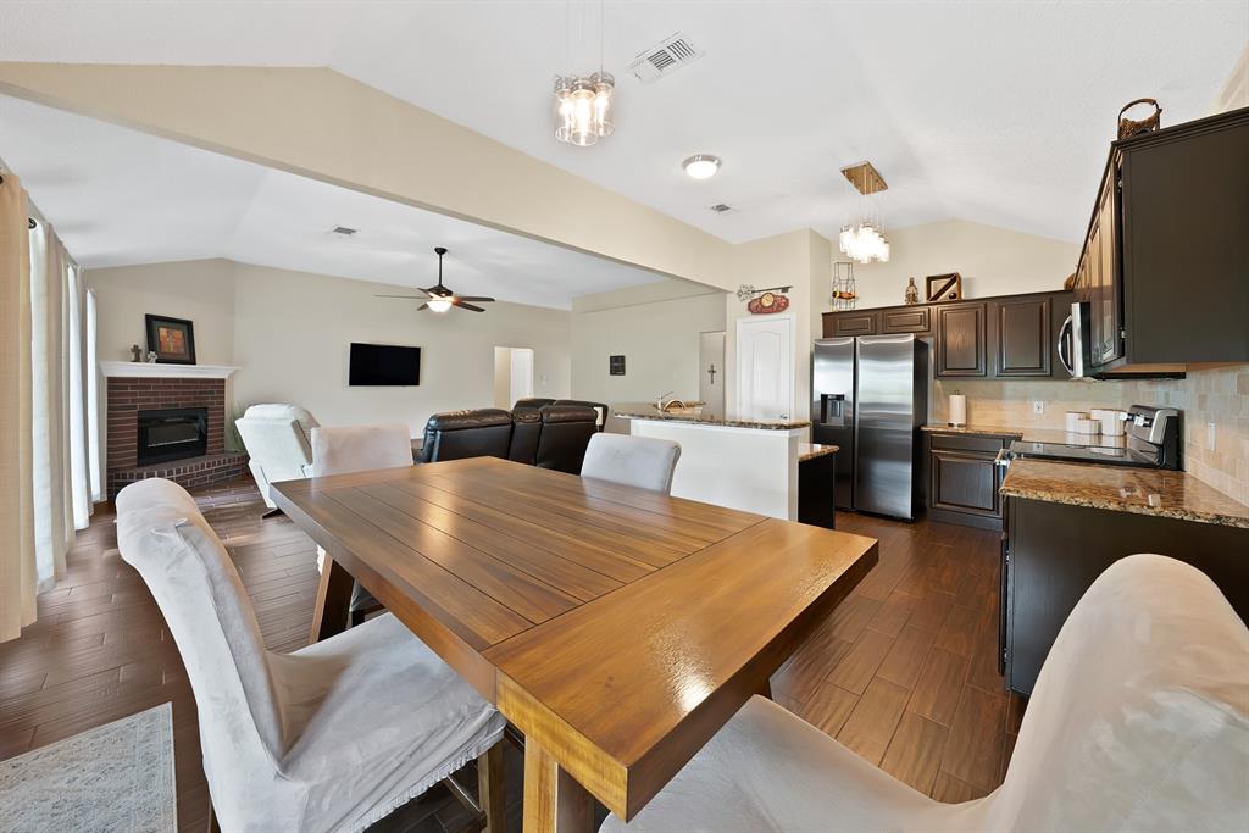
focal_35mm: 12
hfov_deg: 112.6
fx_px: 416
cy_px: 416
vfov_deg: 90.0
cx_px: 624
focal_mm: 12
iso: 640
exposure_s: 1/1.67
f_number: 9
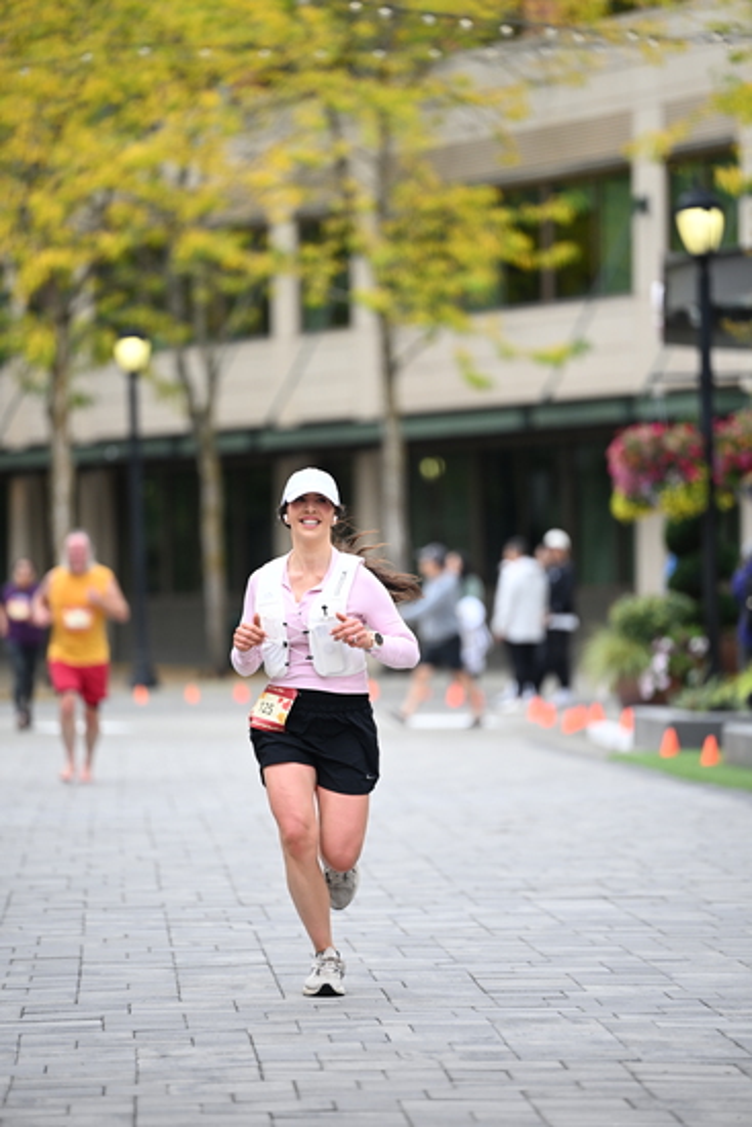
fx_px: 5949
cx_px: 376
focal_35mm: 190
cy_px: 564
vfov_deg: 10.8
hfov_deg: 7.2
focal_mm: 190
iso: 640
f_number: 2.8
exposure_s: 1/2000
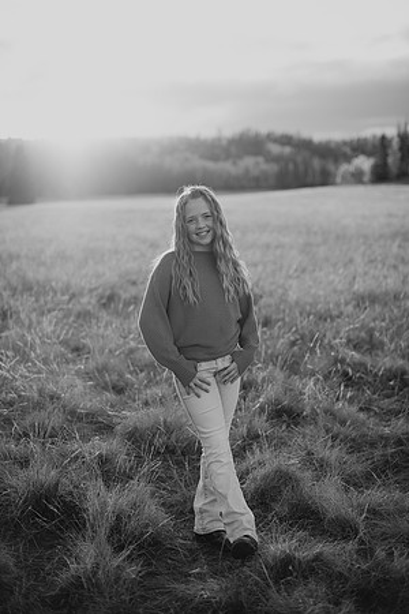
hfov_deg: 27.0
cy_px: 307
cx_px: 204
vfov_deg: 39.6
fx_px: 852
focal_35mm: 50
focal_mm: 50
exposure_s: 1/640
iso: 160
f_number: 2
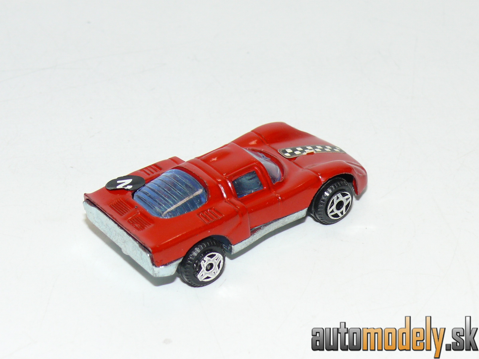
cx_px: 240
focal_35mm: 95
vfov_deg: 15.6
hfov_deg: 20.7
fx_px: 1315
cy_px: 180
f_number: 4
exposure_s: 1/30
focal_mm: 13
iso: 100
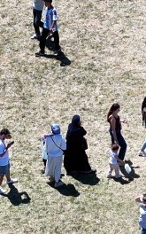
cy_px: -18
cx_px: 176
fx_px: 2572
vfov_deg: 5.2
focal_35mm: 404
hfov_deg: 3.2
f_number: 2.8
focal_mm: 19.35
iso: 100
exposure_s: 1/1000
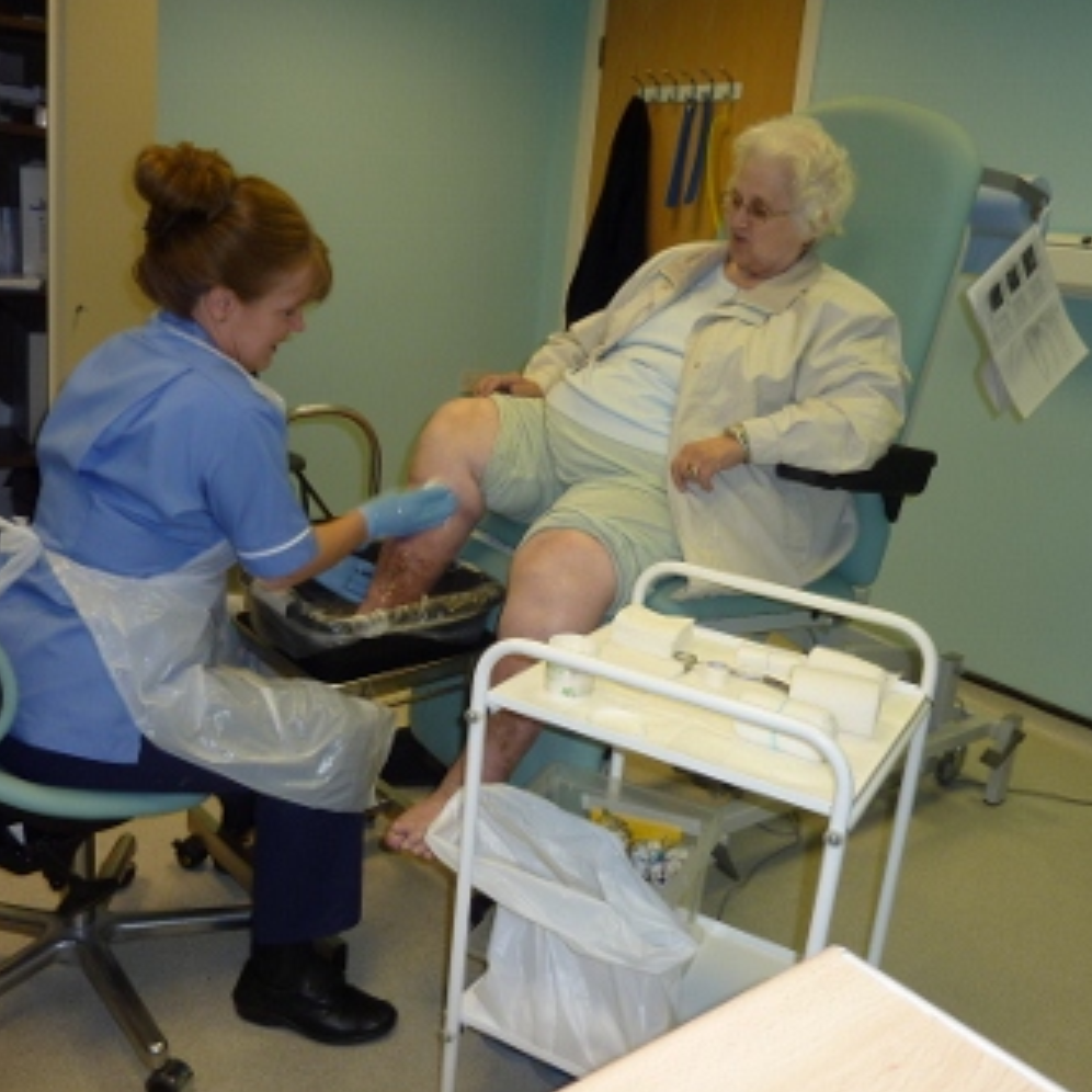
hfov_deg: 54.0
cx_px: 523
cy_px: 539
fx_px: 1071
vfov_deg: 54.0
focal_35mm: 30
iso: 100
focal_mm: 4.1
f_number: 3.3
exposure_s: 1/30
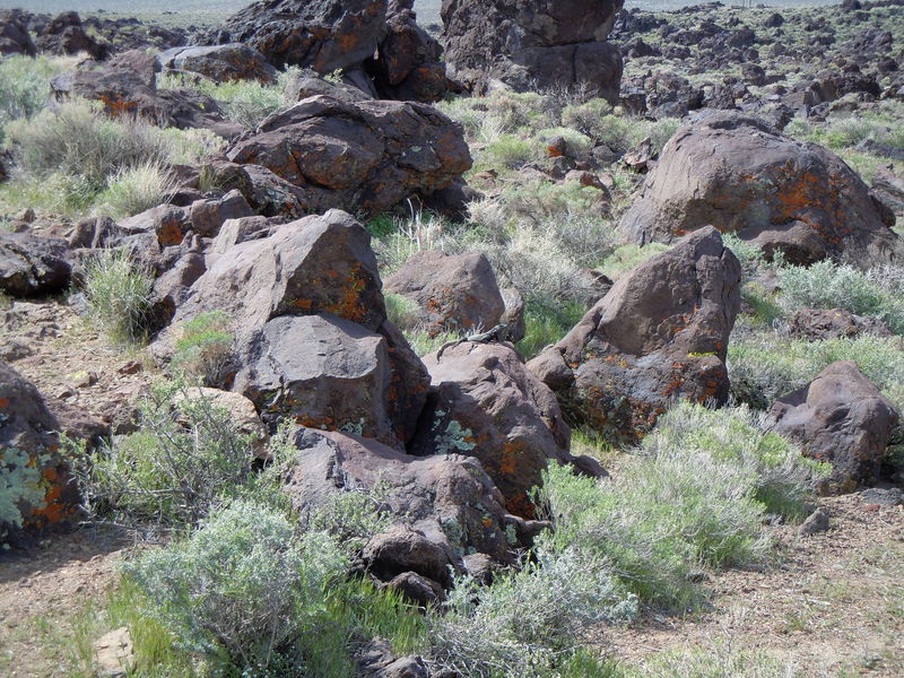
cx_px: 452
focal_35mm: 77
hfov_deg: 25.3
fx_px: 2011
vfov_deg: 19.1
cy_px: 339
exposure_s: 1/250
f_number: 4.3
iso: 100
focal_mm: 13.9
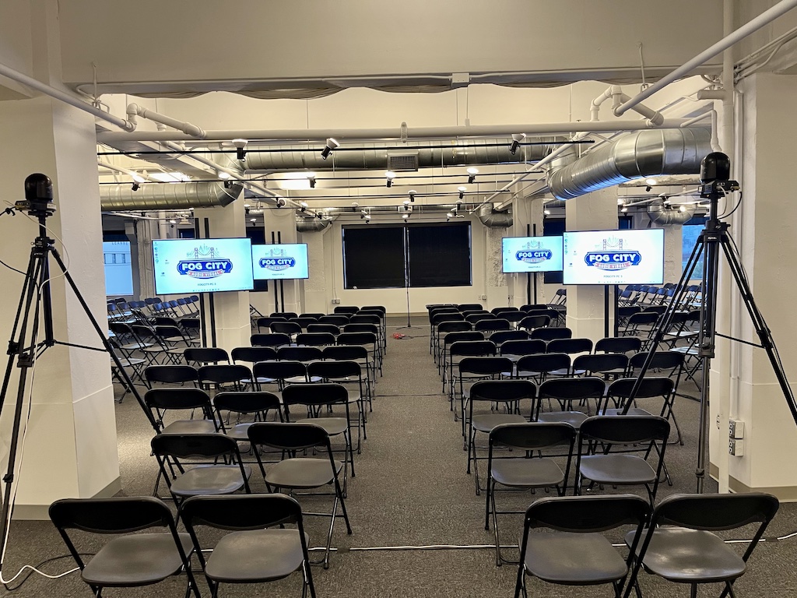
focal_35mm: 26
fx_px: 599
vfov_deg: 53.1
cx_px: 398
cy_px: 299
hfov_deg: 67.3
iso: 320
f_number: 1.6
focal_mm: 5.1
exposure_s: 1/60
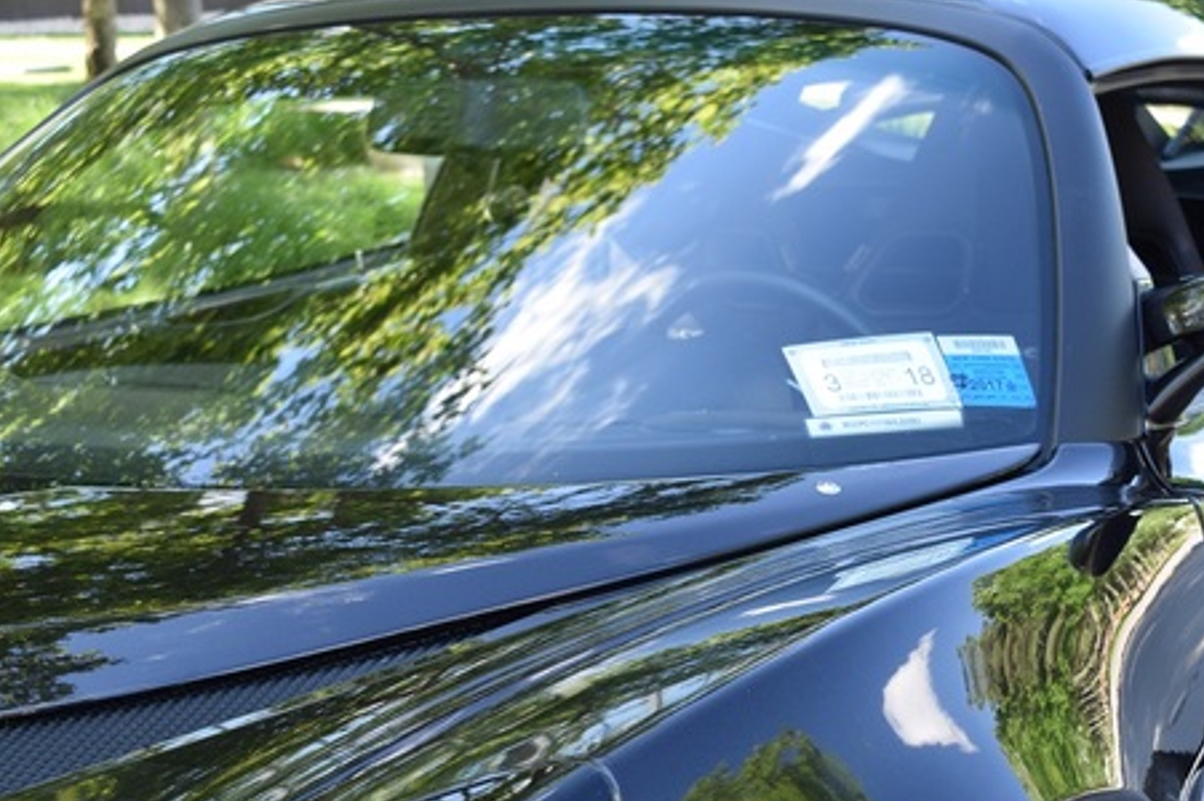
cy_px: 613
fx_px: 2402
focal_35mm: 72
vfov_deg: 18.8
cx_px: 886
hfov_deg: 27.8
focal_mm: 27
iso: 400
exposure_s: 1/160
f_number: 6.3
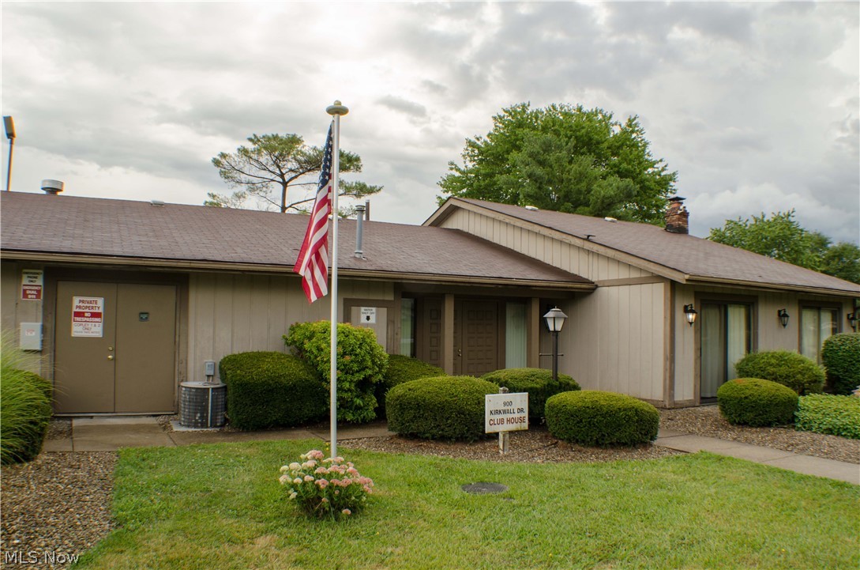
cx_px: 430
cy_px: 285
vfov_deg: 36.7
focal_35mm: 36
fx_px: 858
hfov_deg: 53.2
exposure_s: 1/125
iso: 140
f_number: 11
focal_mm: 24
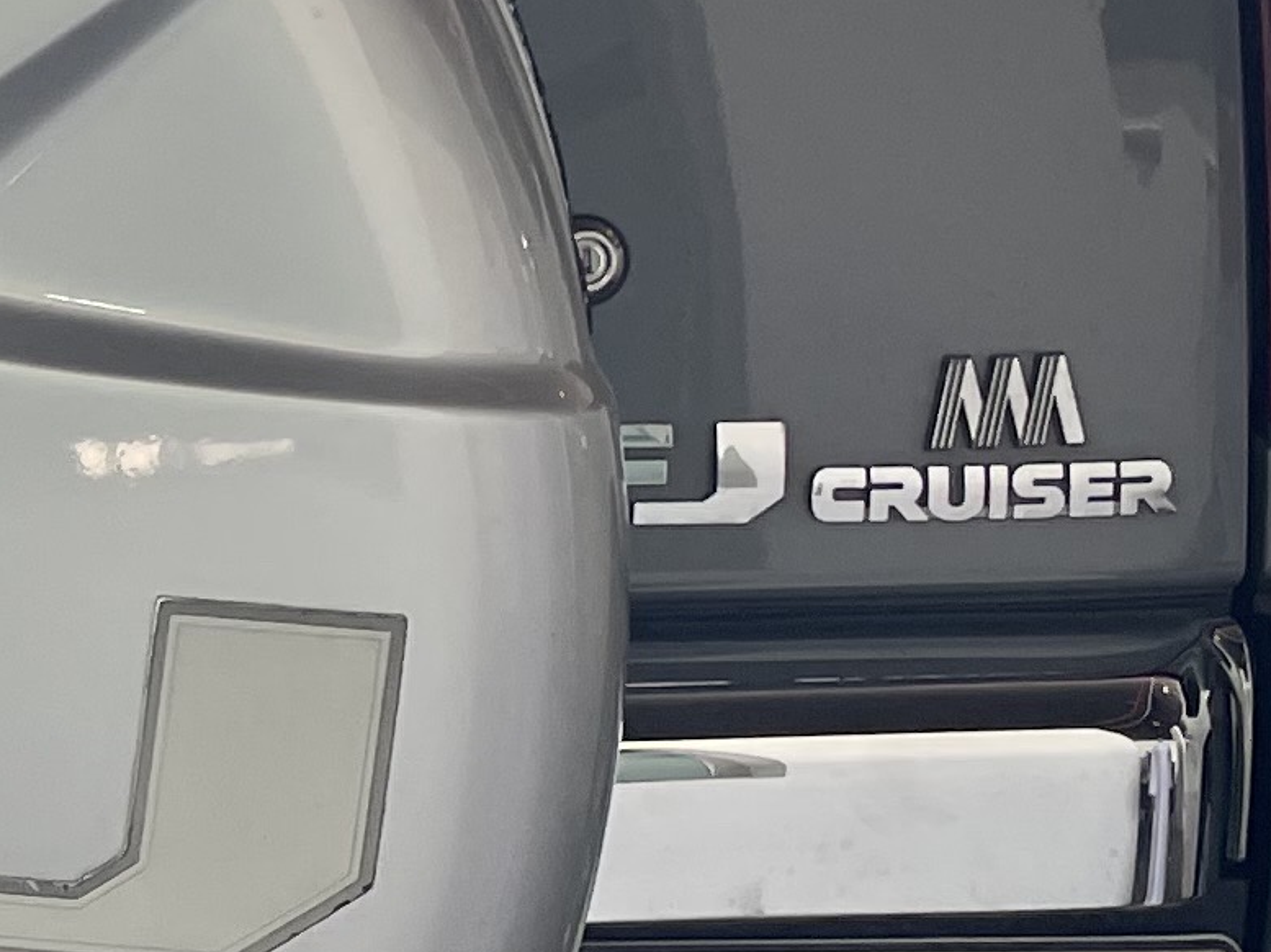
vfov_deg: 11.0
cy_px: 465
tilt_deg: -14.6
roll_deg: -0.8
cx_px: -656
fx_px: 4955
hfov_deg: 13.7
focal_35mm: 135
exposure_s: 1/121
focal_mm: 4.2
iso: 40
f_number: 1.6
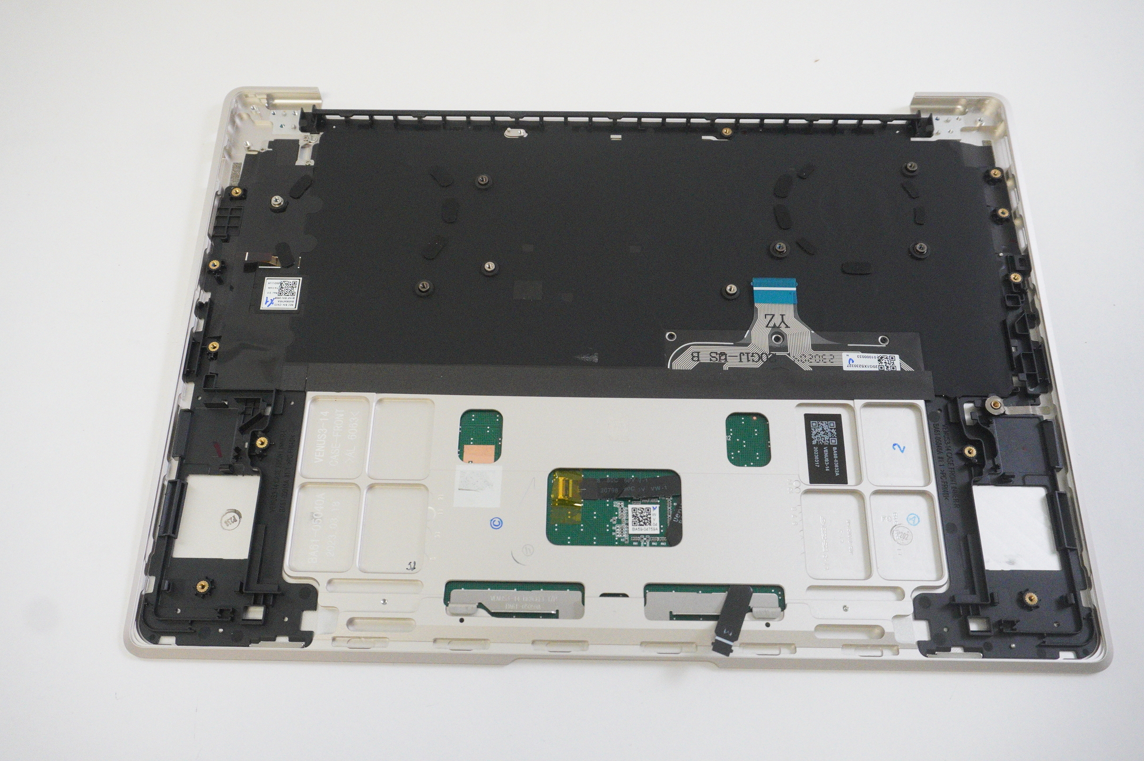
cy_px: 380
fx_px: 984
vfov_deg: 42.2
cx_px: 577
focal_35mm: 31
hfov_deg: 60.3
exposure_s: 1/250
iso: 5000
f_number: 5.6
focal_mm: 20
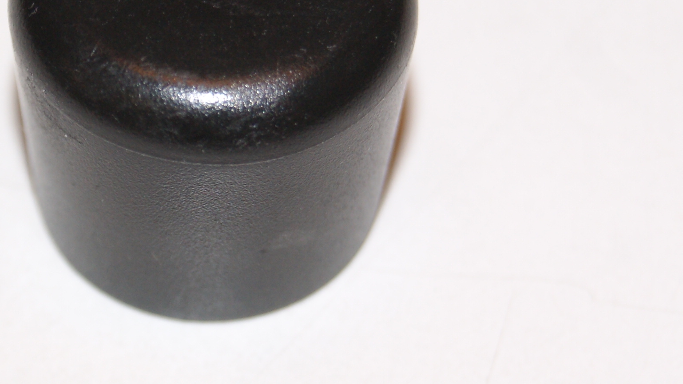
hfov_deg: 10.9
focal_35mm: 198
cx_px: 195
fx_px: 3586
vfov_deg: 6.1
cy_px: 154
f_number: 5.6
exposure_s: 1/160
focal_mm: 50
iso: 400
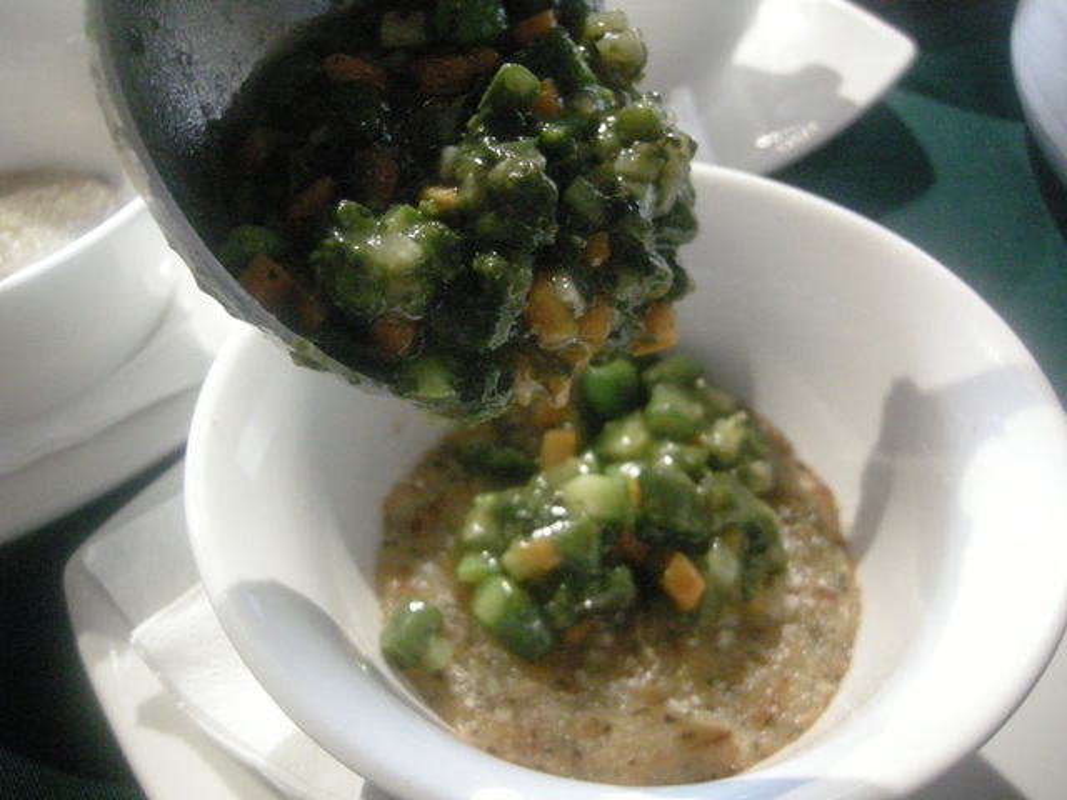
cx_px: 534
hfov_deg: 51.4
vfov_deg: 39.7
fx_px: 1110
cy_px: 400
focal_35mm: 36
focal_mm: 7.5
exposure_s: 1/132
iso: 979
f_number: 2.7
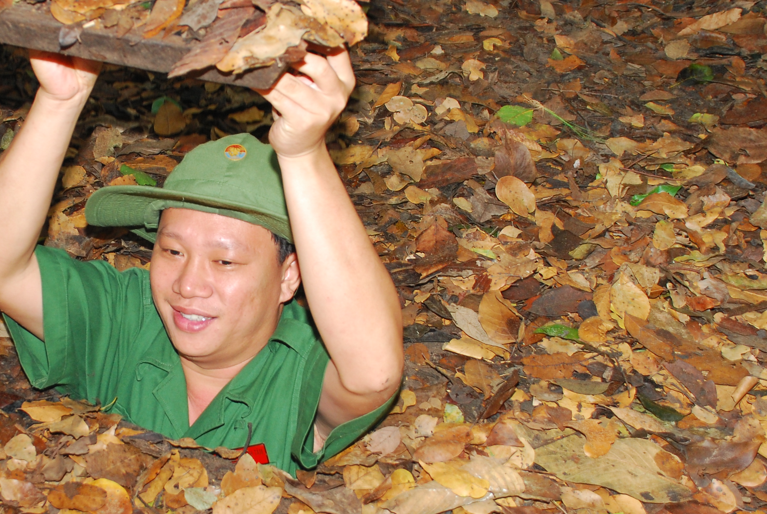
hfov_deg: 23.9
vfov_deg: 16.3
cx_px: 176
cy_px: 281
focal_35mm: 84
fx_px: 1790
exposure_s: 1/50
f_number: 4.2
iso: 250
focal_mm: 31
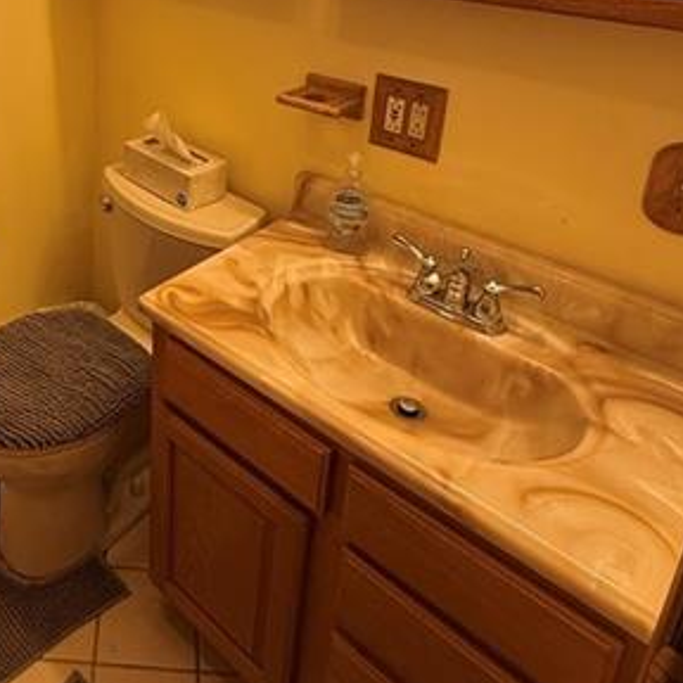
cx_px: 121
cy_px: 114
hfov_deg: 46.7
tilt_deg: -18.6
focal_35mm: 33
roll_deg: -0.2
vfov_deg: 46.5
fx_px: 737
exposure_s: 1/120
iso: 200
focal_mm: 2.22
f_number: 2.2
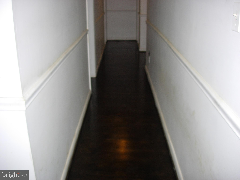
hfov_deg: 49.0
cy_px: 90
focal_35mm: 38
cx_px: 120
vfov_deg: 37.7
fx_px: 263
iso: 79
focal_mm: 7.8
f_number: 2.8
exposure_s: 1/64
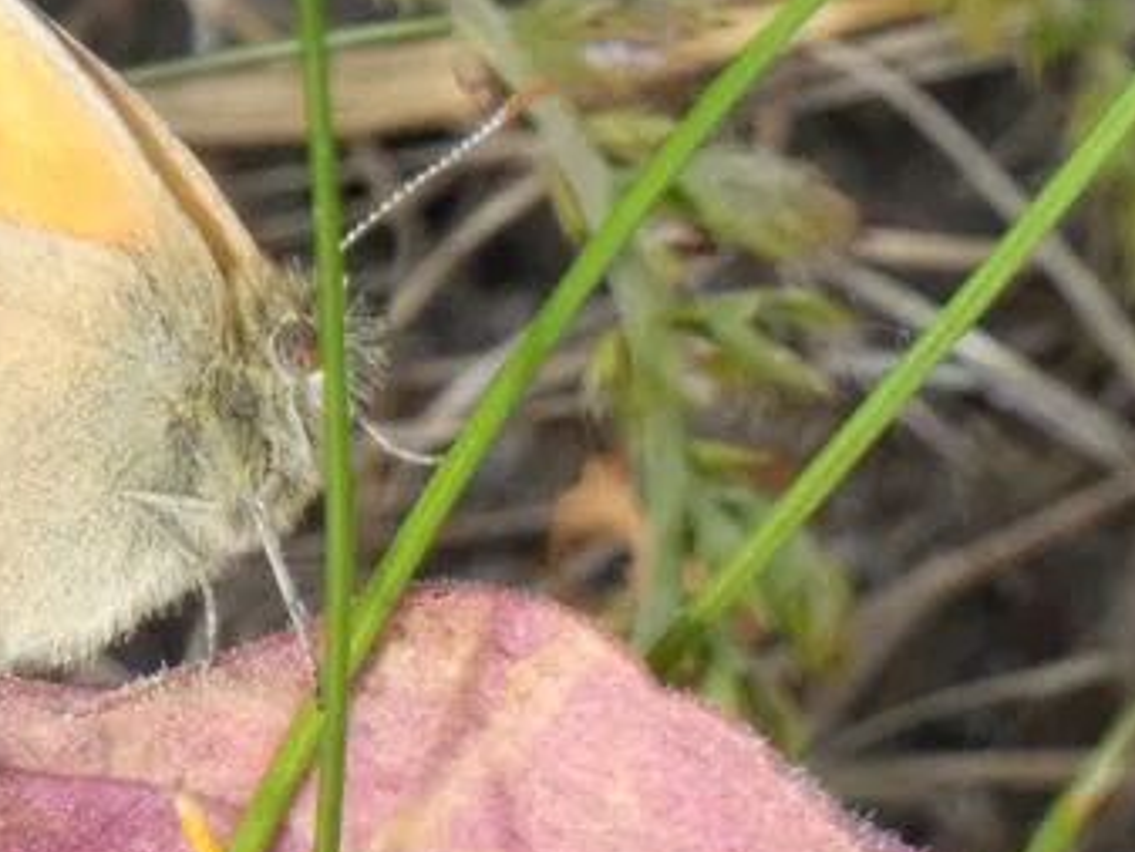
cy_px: 418
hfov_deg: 1.6
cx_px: 182
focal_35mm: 1219
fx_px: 39983
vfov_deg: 1.2
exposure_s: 1/100
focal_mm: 115
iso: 250
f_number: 5.6
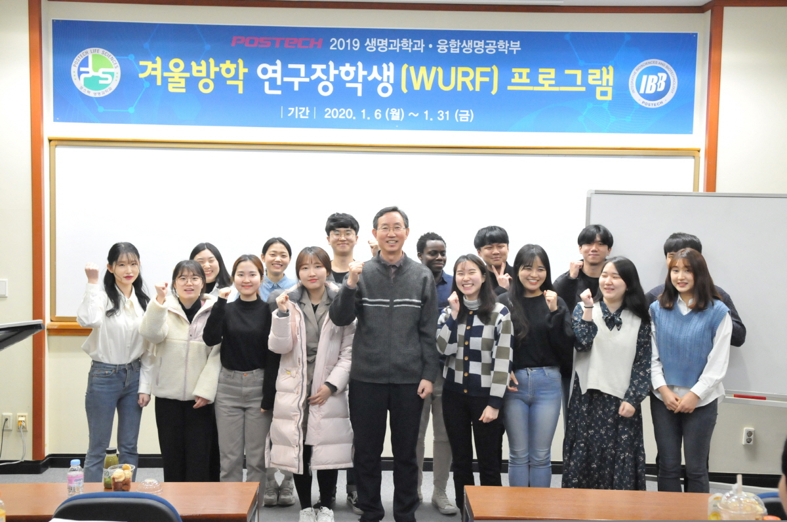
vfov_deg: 29.8
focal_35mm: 45
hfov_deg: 43.7
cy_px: 261
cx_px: 394
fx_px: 983
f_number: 4.5
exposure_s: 1/80
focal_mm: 30
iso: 3200
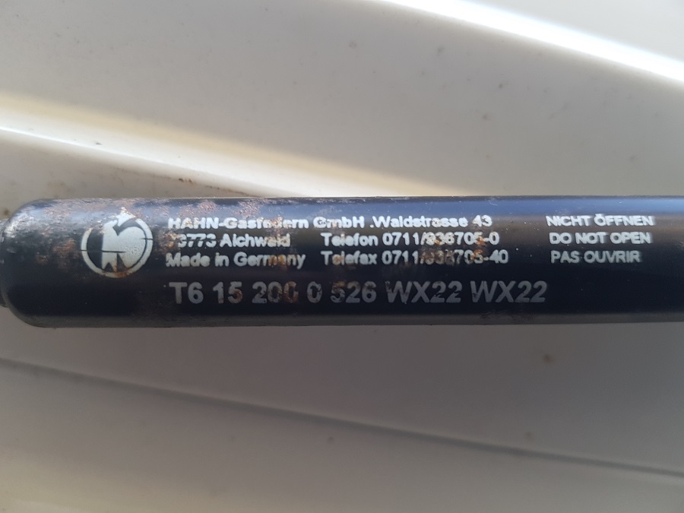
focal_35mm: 26
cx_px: 342
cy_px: 256
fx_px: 514
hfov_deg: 67.3
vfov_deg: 53.1
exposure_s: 1/100
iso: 100
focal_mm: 4.2
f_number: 1.7
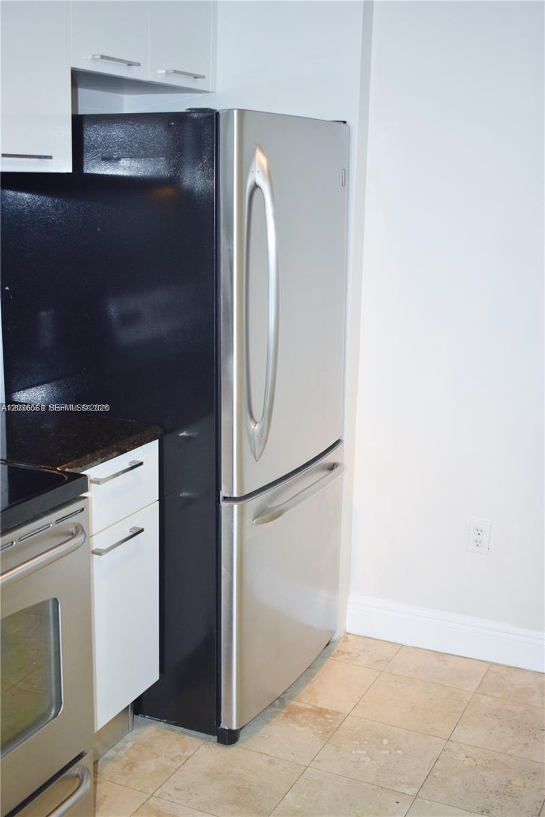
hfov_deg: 30.8
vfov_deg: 45.0
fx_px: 988
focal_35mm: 44
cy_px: 408
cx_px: 272
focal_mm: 29
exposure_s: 1/80
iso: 800
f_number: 4.2
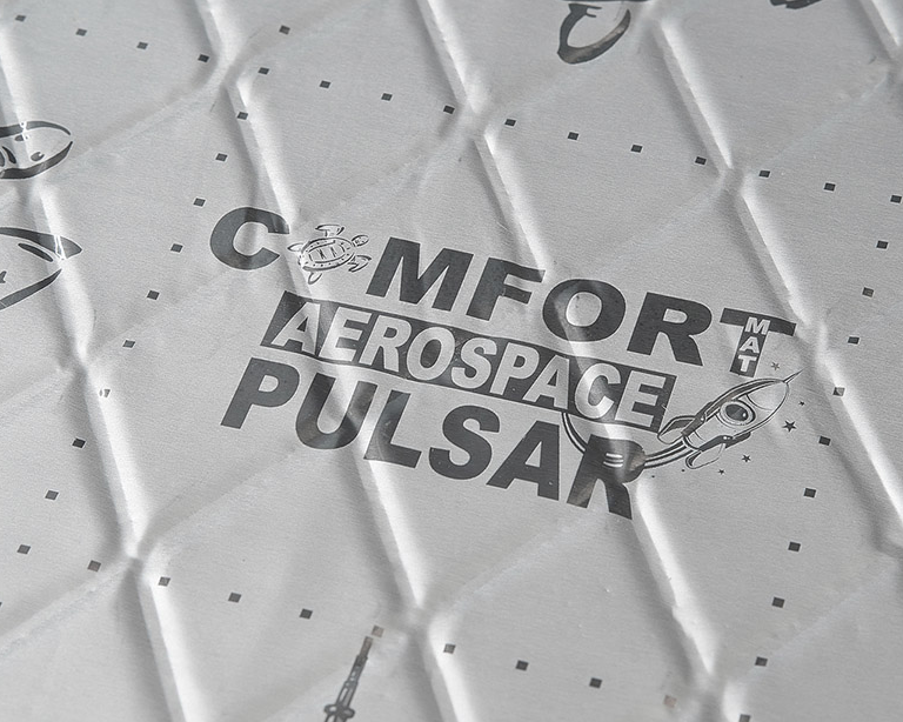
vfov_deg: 14.0
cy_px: 356
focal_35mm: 110
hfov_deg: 17.5
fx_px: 2939
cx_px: 493
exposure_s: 1/125
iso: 100
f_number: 8
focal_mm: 50
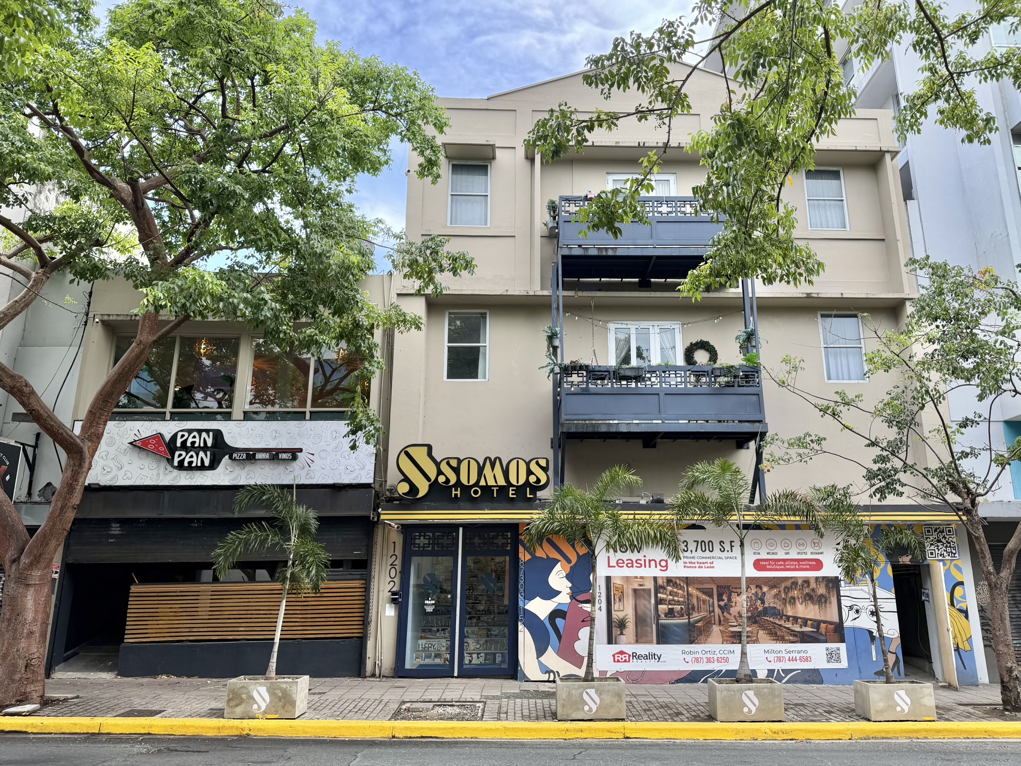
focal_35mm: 24
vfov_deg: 56.8
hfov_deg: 71.6
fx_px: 708
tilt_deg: +15.1
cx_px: 510
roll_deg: -0.2
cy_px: 383
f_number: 1.78
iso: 80
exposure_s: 1/253
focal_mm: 6.76
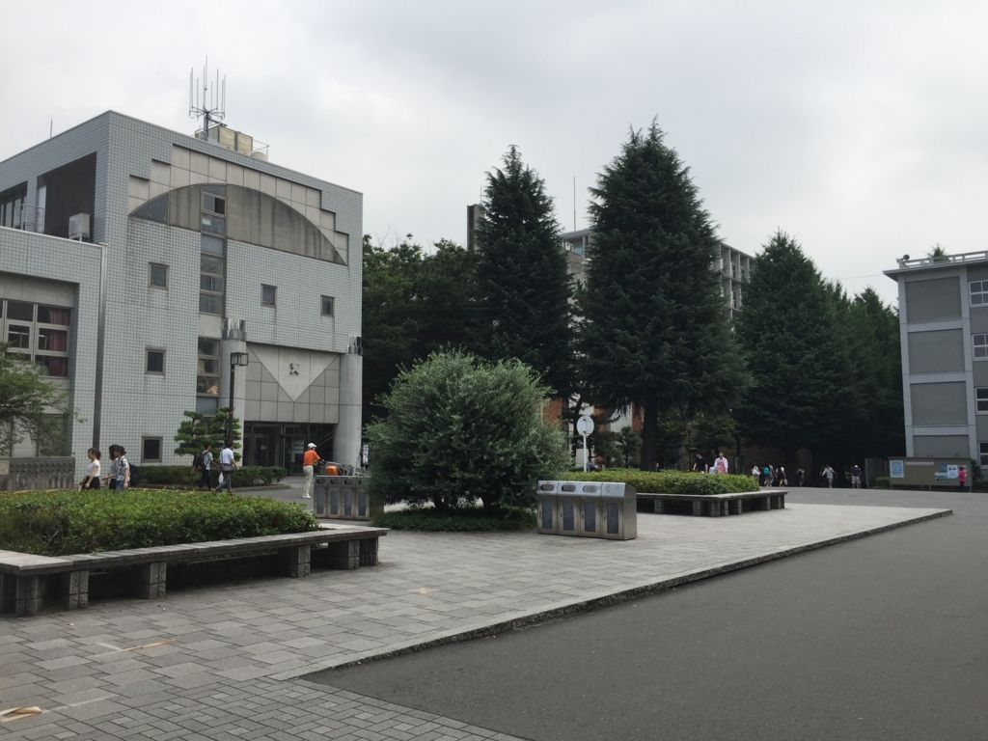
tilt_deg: +5.5
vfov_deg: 48.2
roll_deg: -1.0
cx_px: 494
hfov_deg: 61.7
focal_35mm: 29
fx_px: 828
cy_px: 370
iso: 32
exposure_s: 1/1883
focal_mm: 4.15
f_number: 2.2
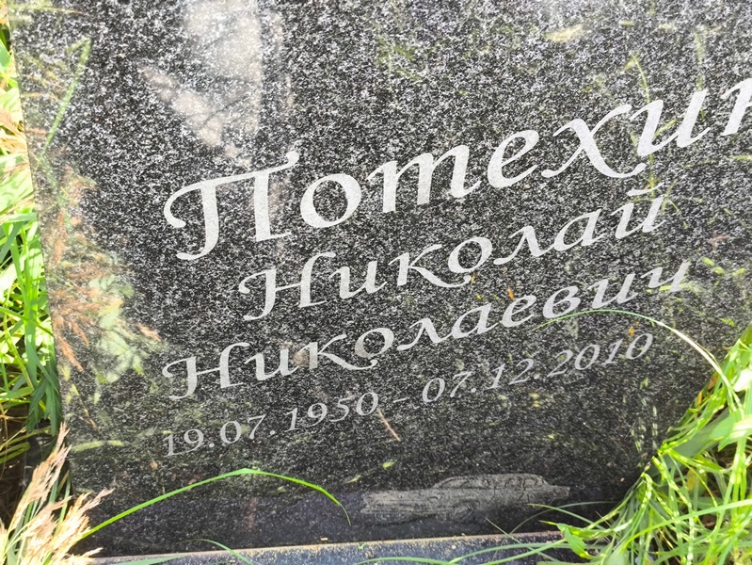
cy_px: 282
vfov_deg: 29.1
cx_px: 376
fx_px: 1087
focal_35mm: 50
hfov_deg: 38.2
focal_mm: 4.71
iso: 64
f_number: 1.7
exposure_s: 1/50
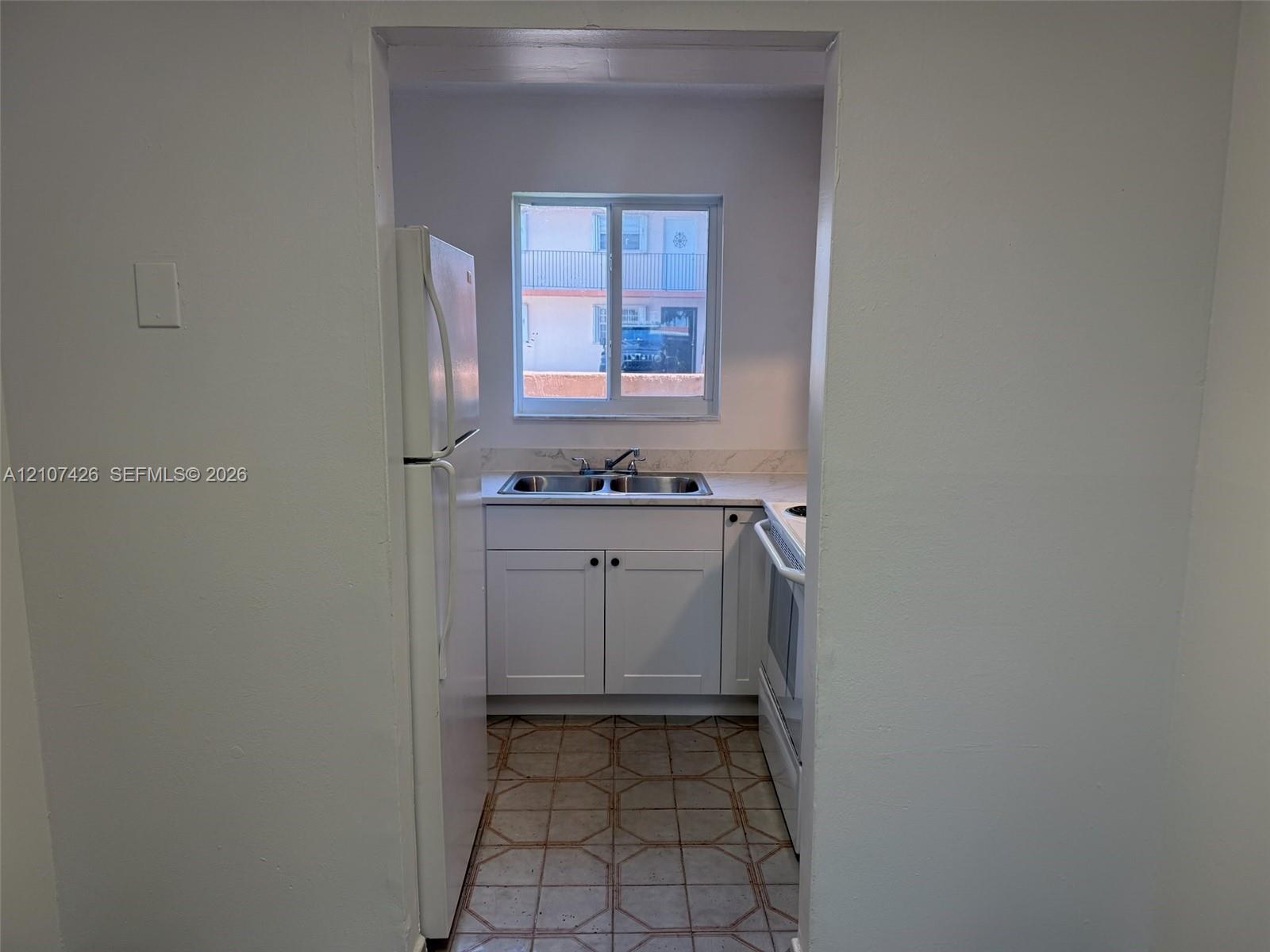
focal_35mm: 24
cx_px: 635
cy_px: 476
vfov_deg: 56.8
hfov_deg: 71.6
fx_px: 881
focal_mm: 6.76
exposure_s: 1/202
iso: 80
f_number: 1.78
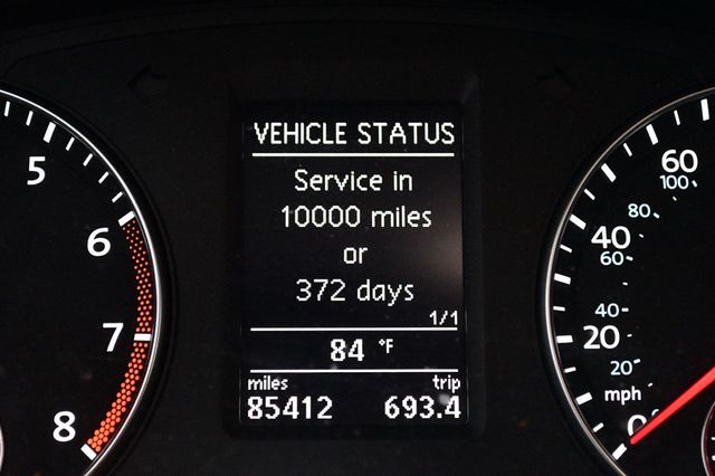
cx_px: 358
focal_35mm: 72
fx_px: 1429
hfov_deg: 28.1
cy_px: 238
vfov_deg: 18.9
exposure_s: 1/60
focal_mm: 48
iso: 5600
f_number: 5.3
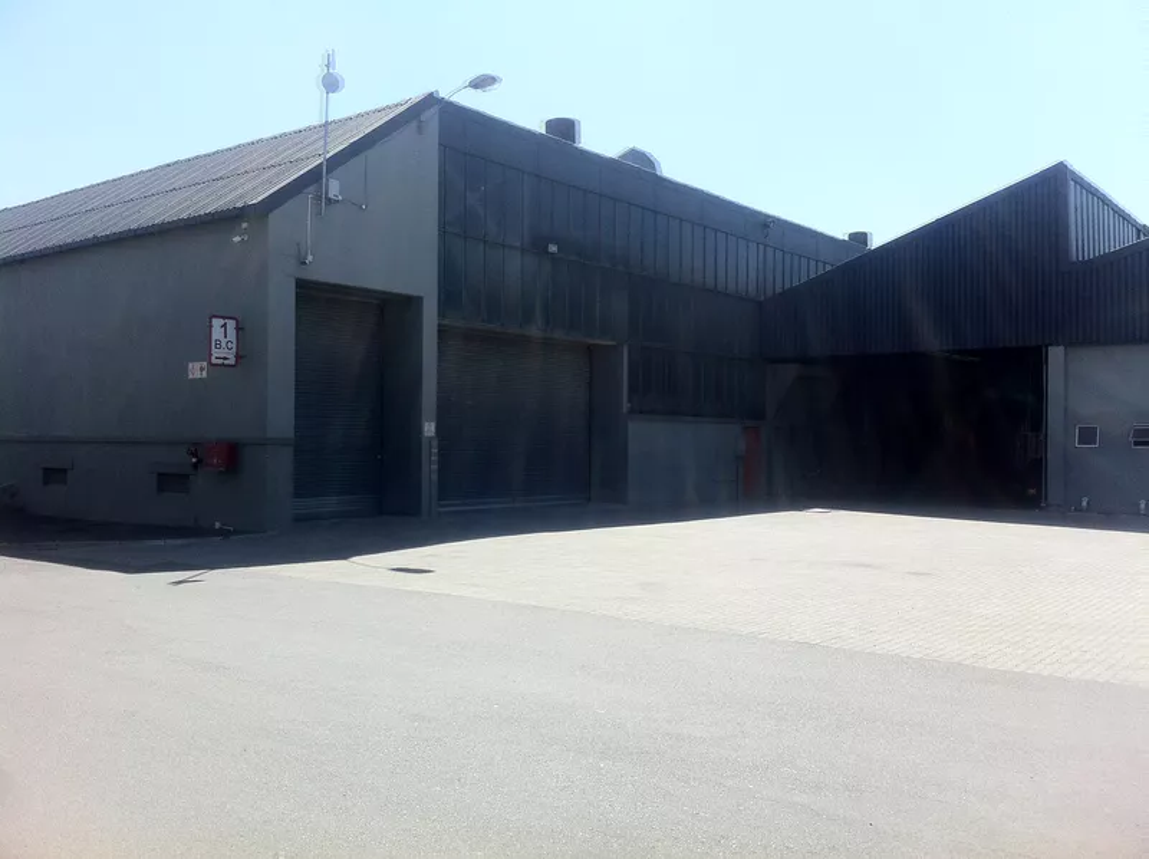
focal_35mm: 35
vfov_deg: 40.6
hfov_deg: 52.7
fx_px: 1160
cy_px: 430
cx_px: 574
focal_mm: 3.85
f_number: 2.8
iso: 80
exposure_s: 1/862
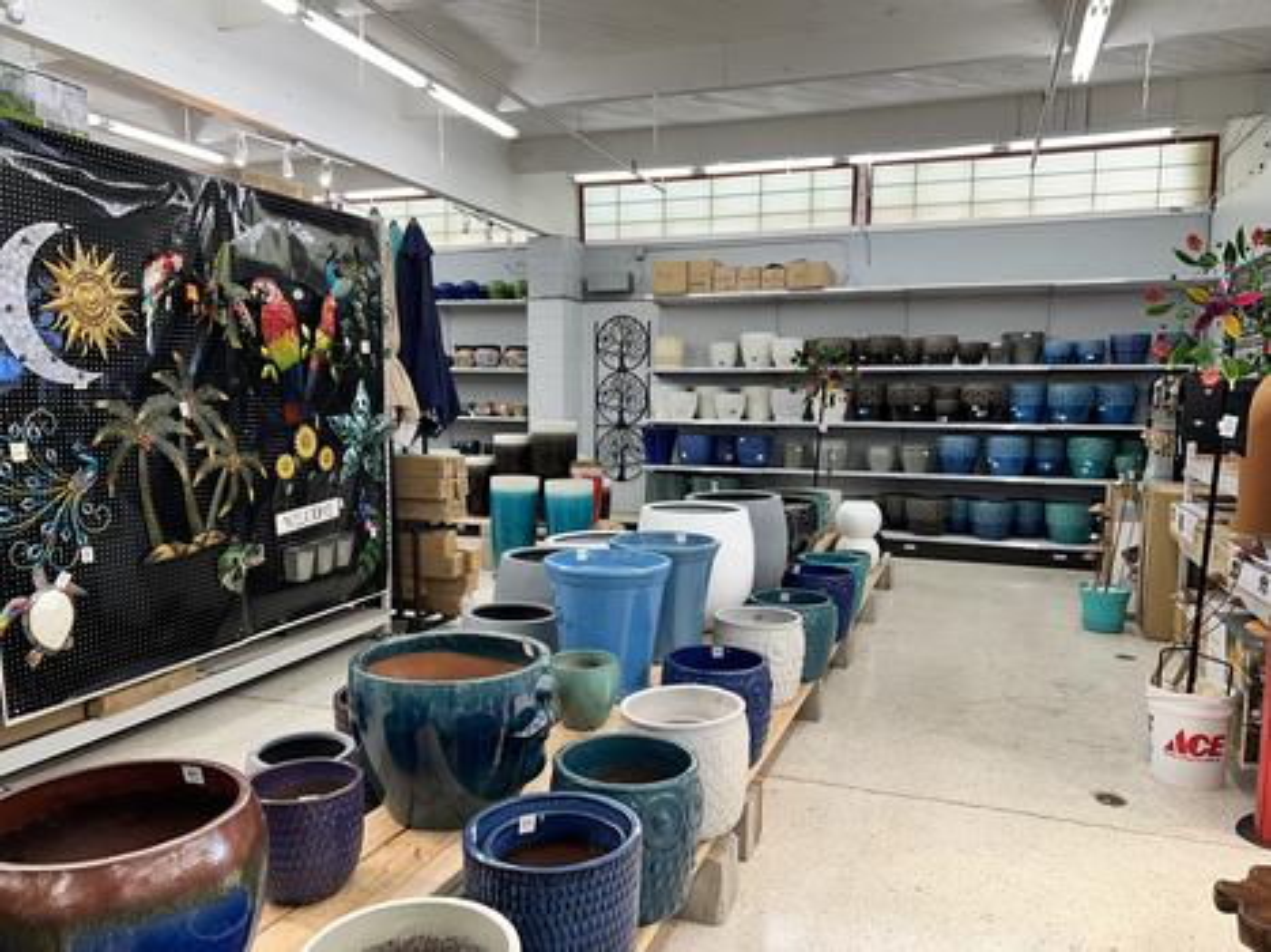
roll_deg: +0.0
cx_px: 636
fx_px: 954
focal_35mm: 26
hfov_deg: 67.3
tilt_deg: -5.8
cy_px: 476
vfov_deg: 53.0
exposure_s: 1/120
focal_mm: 5.7
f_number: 1.5
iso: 80
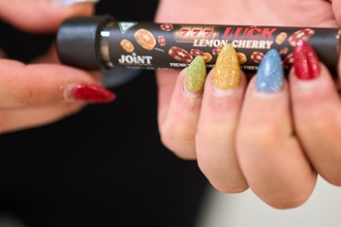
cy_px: 27
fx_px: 861
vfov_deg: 14.9
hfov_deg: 22.4
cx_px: 195
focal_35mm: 91
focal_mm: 50
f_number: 1.4
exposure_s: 1/100
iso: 400
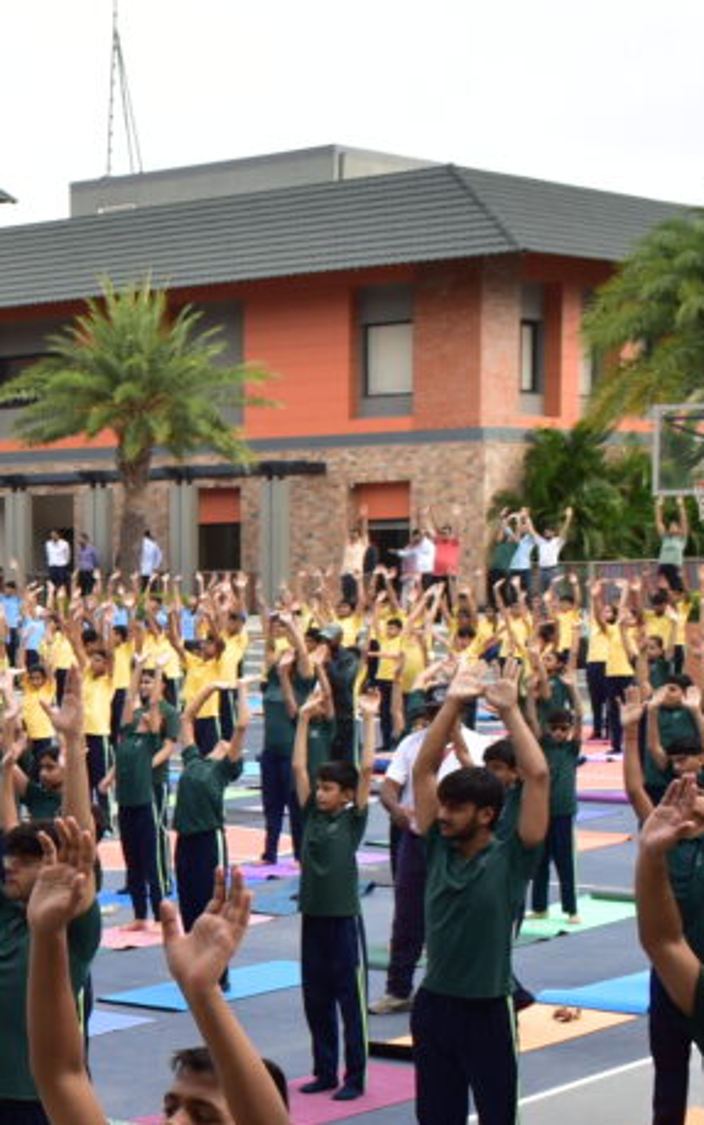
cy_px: 821
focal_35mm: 80
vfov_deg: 25.6
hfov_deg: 14.9
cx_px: -417
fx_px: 2455
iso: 100
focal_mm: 20
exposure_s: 1/125
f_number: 5.6
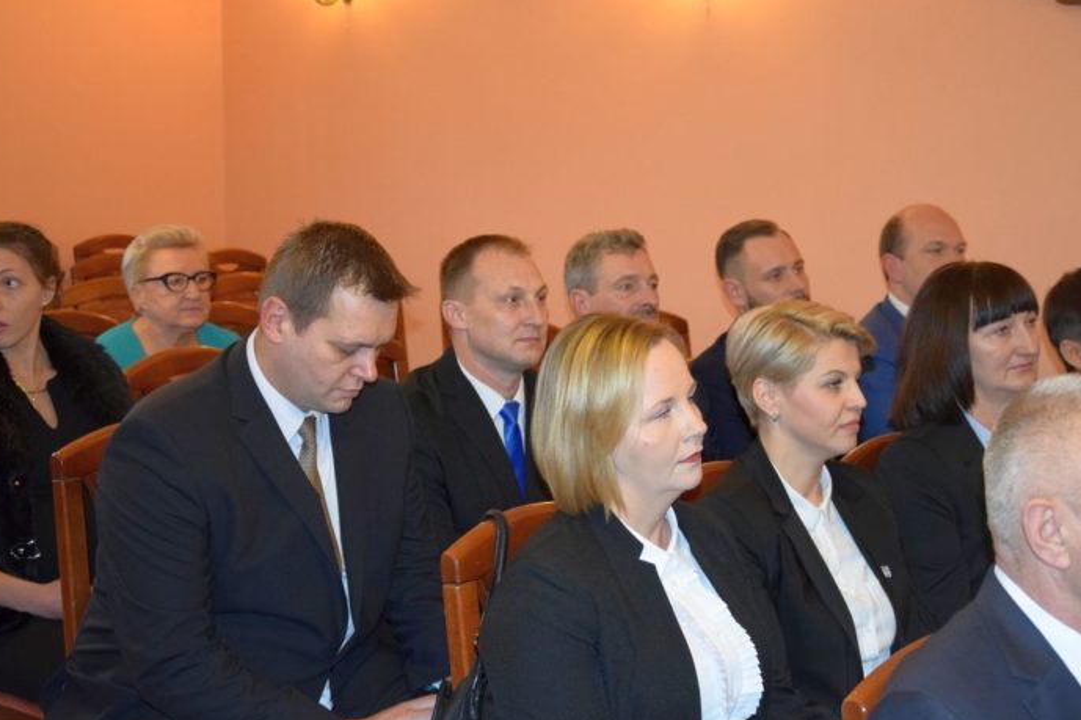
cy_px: 336
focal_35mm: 59
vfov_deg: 23.1
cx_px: 579
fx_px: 1758
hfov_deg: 34.2
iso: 2500
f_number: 4.5
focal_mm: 35
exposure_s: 1/60
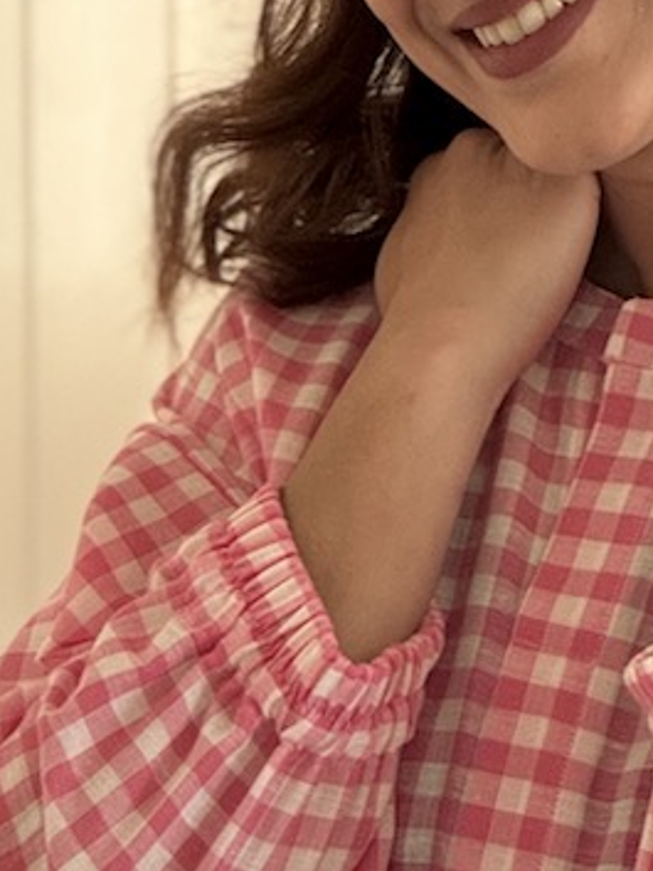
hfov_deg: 6.8
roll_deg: +0.7
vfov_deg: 9.1
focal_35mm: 217
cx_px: 425
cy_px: 799
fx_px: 5455
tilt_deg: -8.0
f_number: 2.8
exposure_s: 1/60
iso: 250
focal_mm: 9
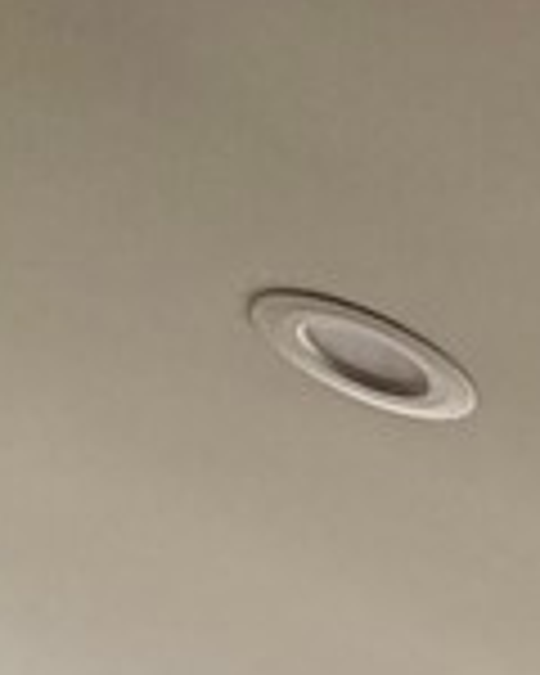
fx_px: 1858
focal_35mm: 93
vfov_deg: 14.6
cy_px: 1557
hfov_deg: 9.5
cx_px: 1886
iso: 100
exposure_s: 1/121
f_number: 2.2
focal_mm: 2.22
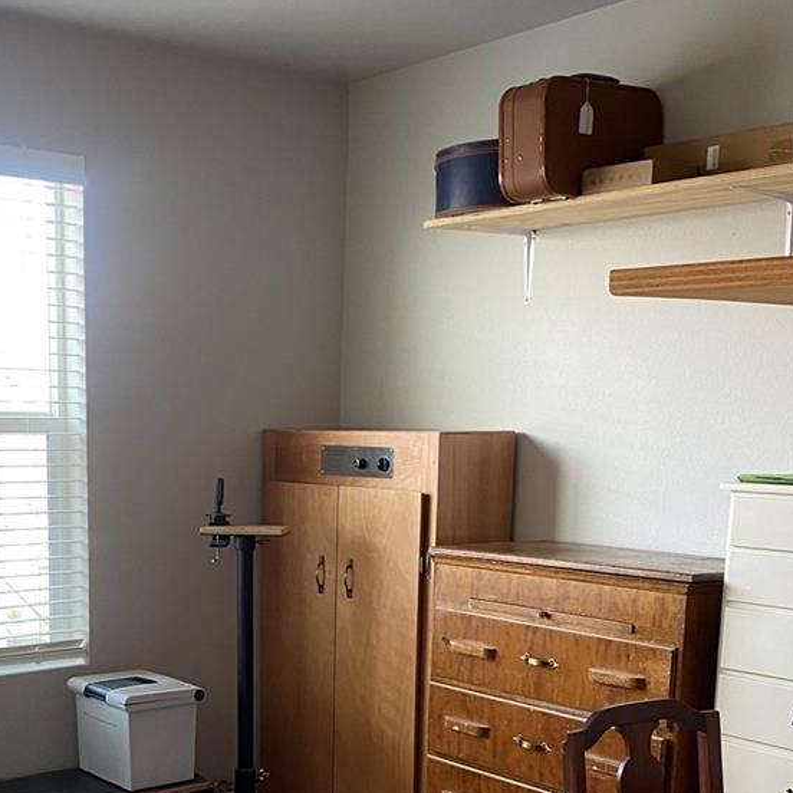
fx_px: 1296
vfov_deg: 32.9
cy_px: 652
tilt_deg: -9.0
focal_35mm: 50
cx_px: 227
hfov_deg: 33.5
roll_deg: +0.4
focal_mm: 4.25
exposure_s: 1/60
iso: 100
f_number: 1.8
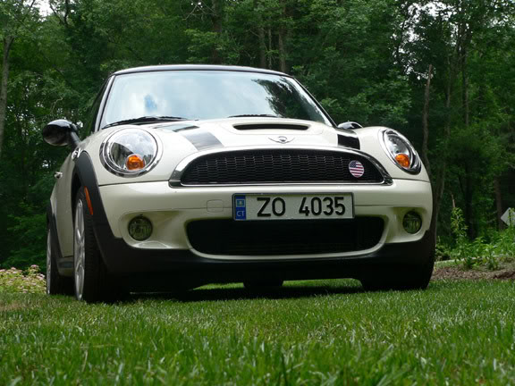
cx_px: 258
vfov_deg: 23.3
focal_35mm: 63
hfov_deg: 30.7
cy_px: 193
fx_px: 937
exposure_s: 1/160
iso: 80
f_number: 4
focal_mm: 10.5
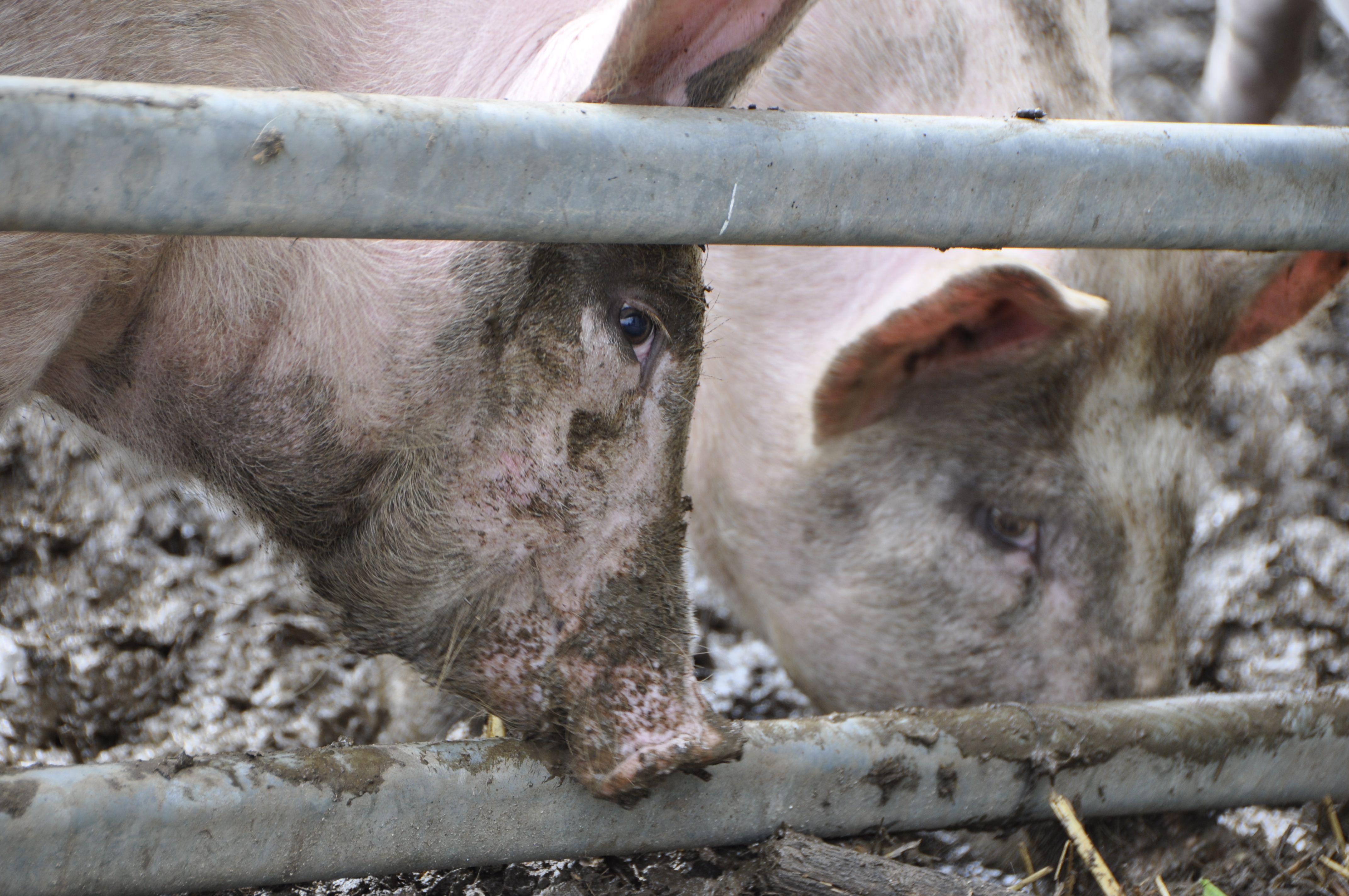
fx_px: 5895
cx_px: 674
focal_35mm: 158
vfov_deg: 8.7
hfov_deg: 13.1
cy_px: 448
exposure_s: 1/125
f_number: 5.6
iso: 250
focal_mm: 105
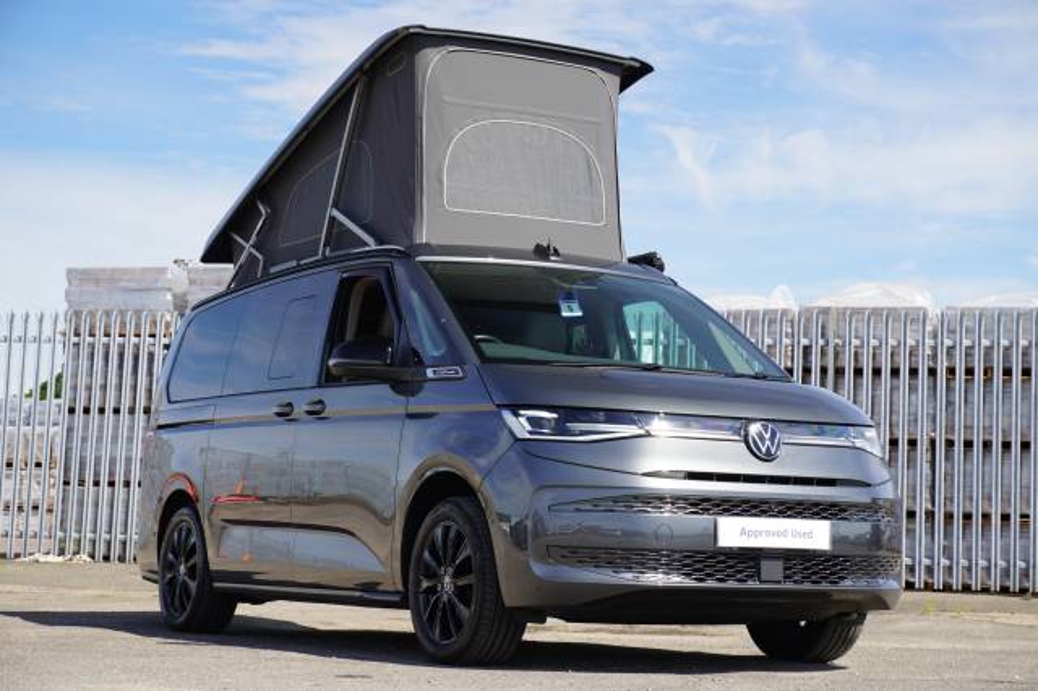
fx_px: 2161
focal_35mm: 75
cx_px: 519
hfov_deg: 27.0
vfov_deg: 18.2
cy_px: 346
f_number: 8
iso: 100
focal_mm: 50
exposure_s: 1/100
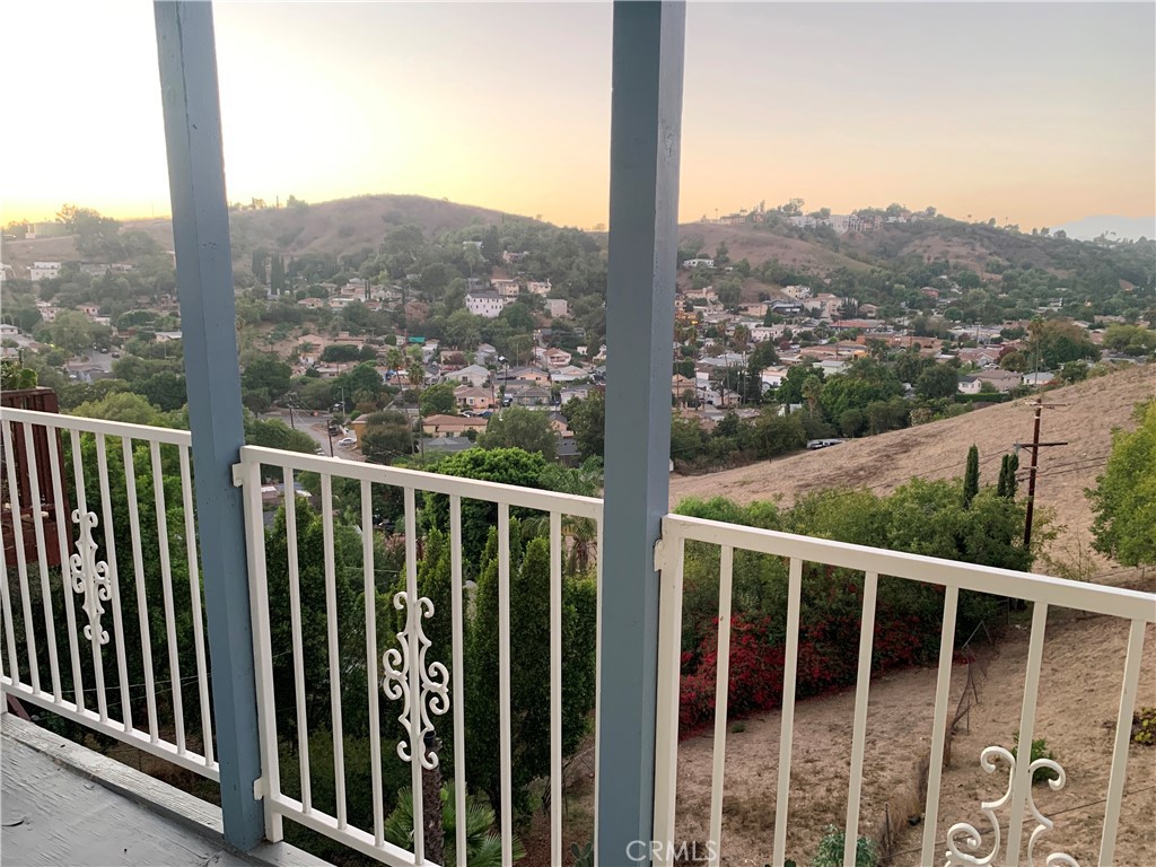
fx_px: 868
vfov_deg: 53.1
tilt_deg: -9.3
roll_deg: +0.3
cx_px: 578
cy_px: 434
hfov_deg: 67.3
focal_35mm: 26
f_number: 1.8
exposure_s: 1/60
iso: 125
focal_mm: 4.25
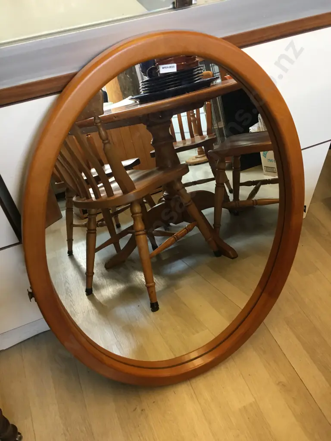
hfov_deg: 48.2
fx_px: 370
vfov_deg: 61.7
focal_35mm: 29
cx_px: 166
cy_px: 220
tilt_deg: -46.5
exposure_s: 1/17
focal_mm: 4.15
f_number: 2.2
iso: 80
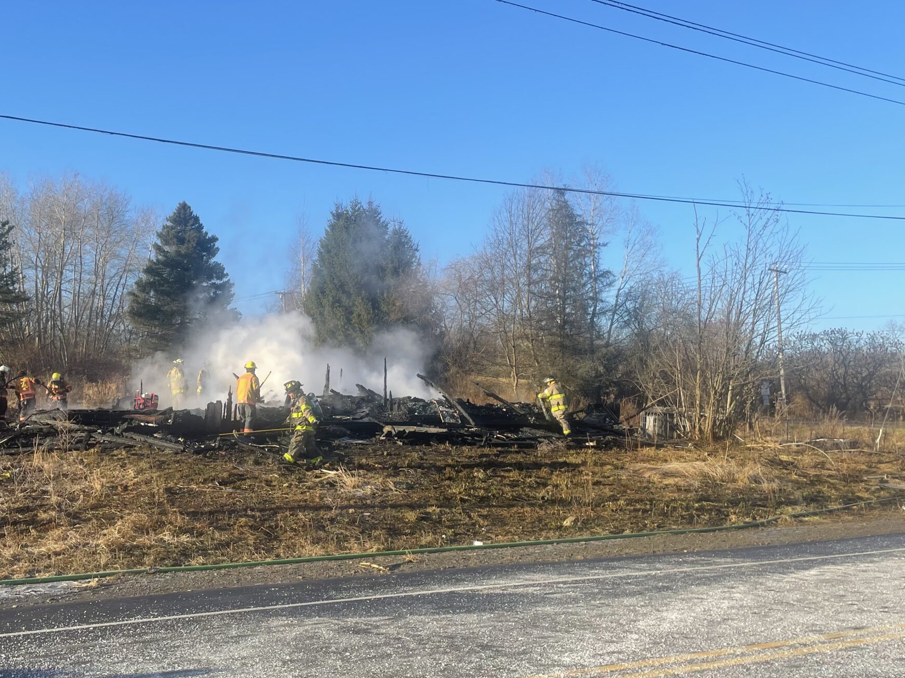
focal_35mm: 38
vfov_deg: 37.7
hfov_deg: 48.2
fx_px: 993
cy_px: 324
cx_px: 303
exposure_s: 1/1575
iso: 32
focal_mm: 4.2
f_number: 1.6
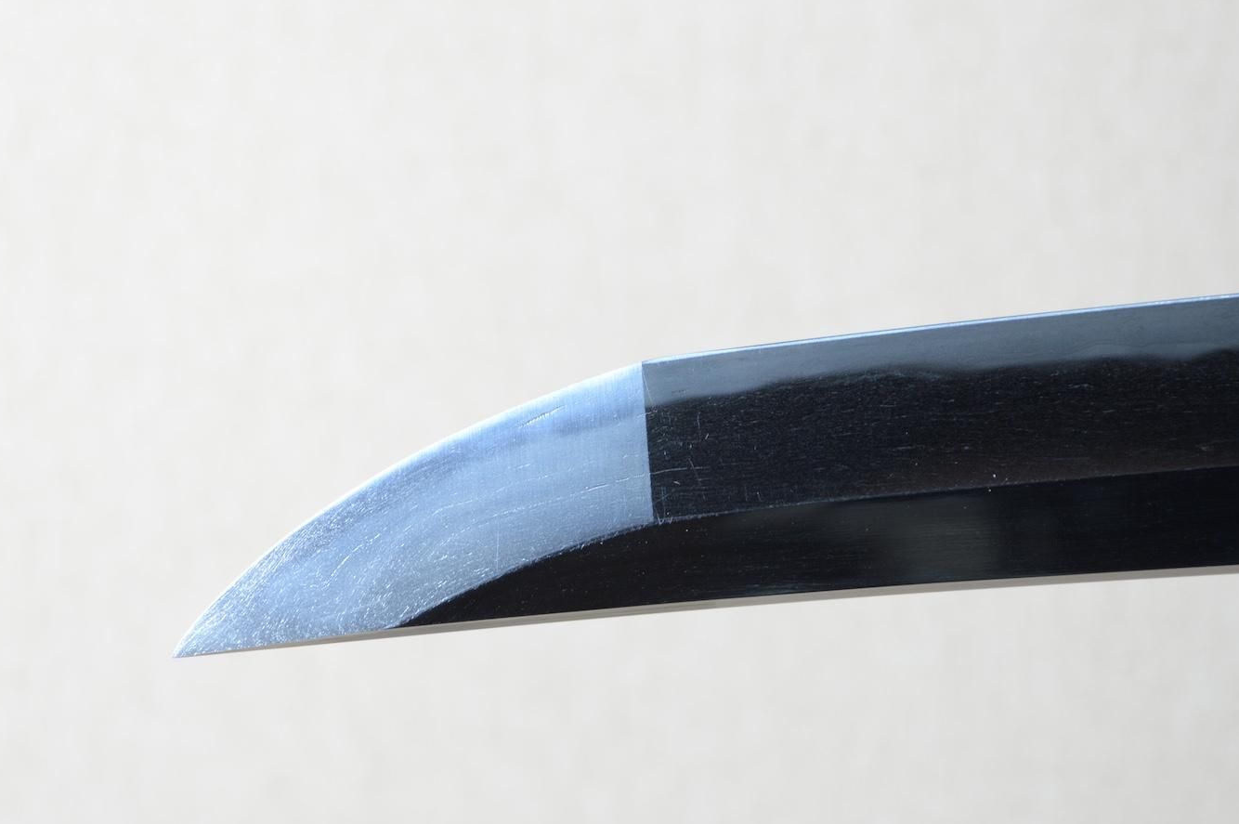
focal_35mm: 150
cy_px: 429
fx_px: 5142
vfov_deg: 9.2
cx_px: 623
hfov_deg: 13.7
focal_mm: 95
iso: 400
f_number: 11
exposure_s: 1/2
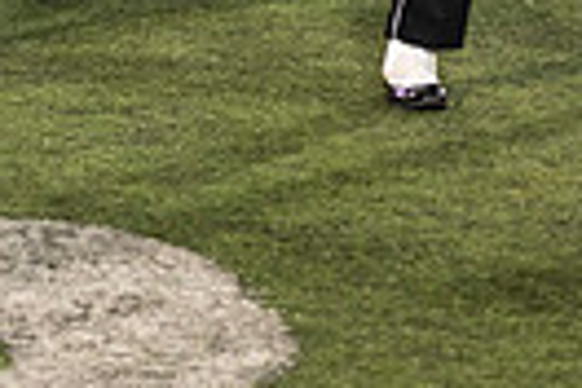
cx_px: 168
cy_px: -454
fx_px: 4979
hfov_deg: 6.7
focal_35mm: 308
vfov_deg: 4.4
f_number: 2.8
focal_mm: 70
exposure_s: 1/500
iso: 1000
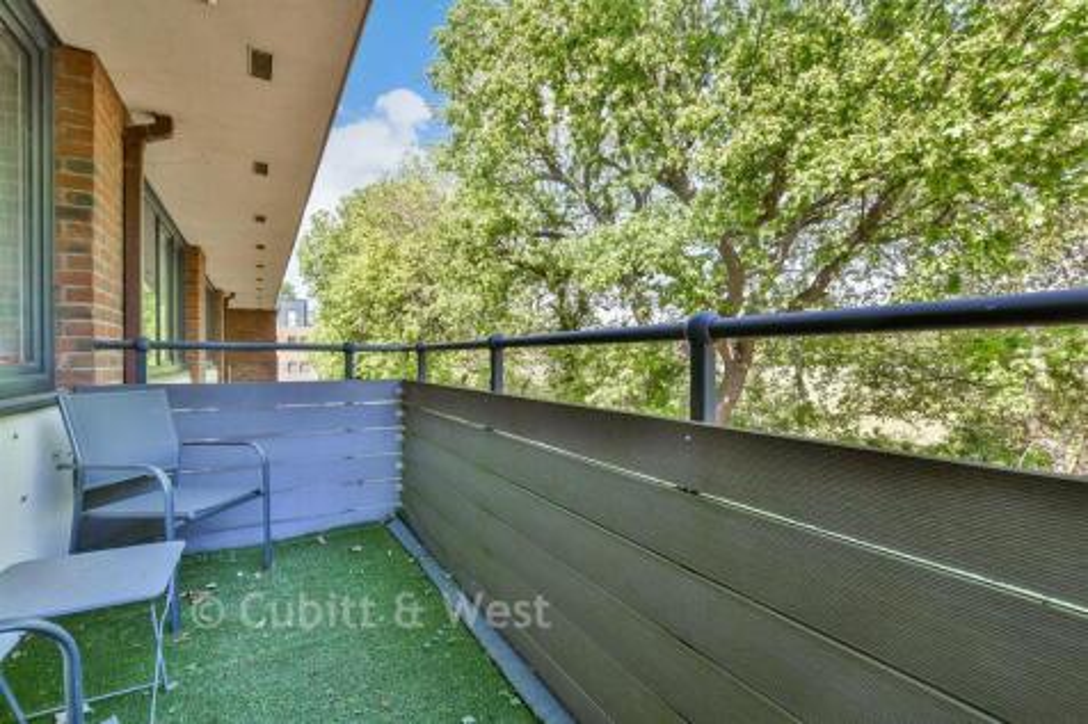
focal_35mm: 15
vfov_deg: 77.3
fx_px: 453
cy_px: 362
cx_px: 544
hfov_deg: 100.4
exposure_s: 1/40
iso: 160
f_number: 8
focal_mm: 10
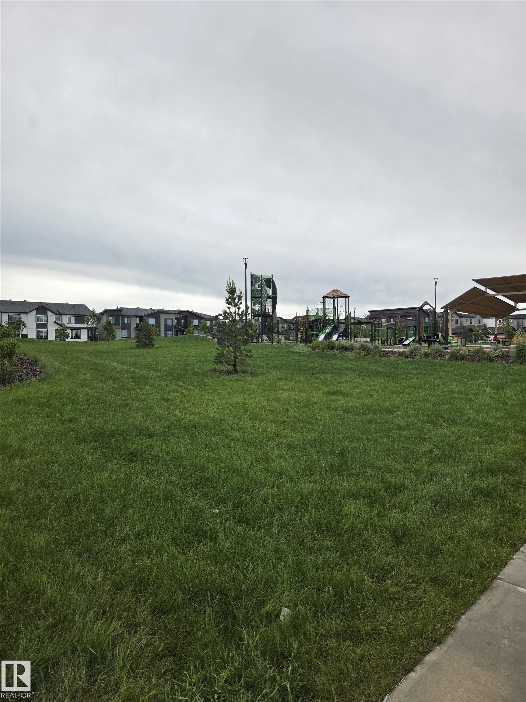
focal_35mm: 23
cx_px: 263
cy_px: 351
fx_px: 466
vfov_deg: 73.9
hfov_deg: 58.9
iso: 80
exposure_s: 1/3483
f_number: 1.8
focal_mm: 5.4
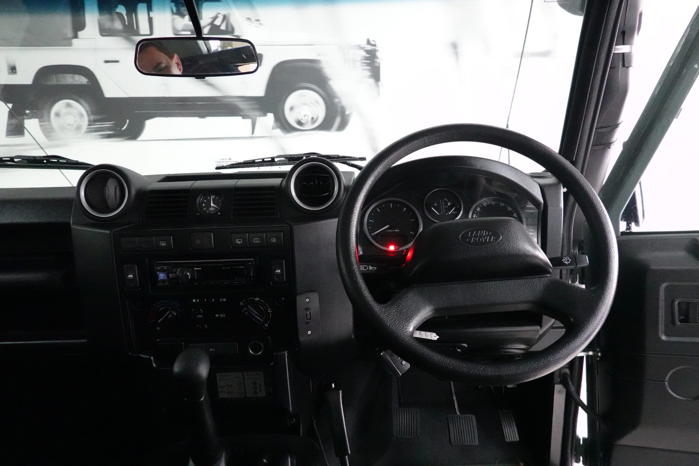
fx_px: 466
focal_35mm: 24
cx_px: 350
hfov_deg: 73.7
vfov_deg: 53.1
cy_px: 233
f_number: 3.2
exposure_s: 1/100
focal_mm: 9
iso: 6400
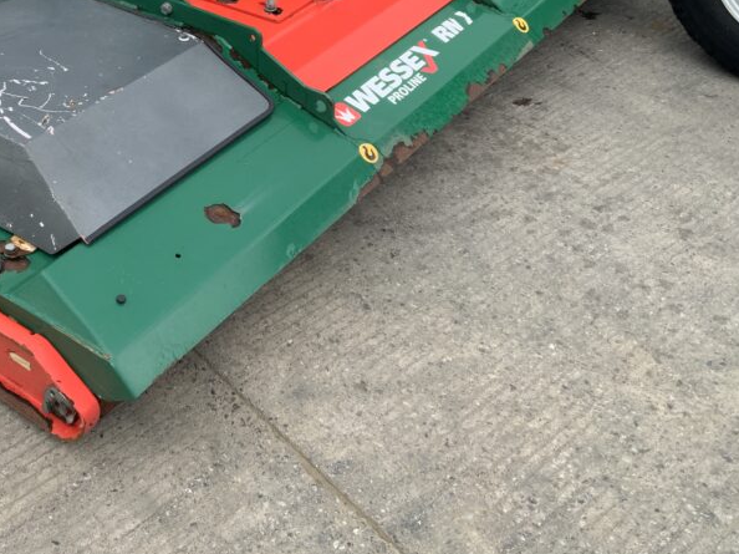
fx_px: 1067
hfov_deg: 37.4
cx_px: 194
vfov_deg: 28.5
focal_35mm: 50
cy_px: 115
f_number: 1.8
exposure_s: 1/331
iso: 16
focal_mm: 3
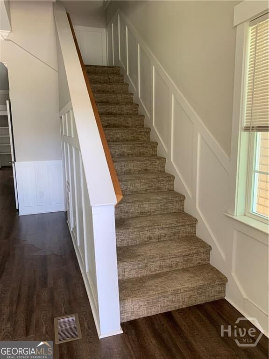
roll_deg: +0.1
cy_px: 180
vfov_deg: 67.3
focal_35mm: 26
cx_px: 134
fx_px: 269
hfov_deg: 53.1
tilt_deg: -7.1
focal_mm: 4.25
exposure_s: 1/60
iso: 125
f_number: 1.8
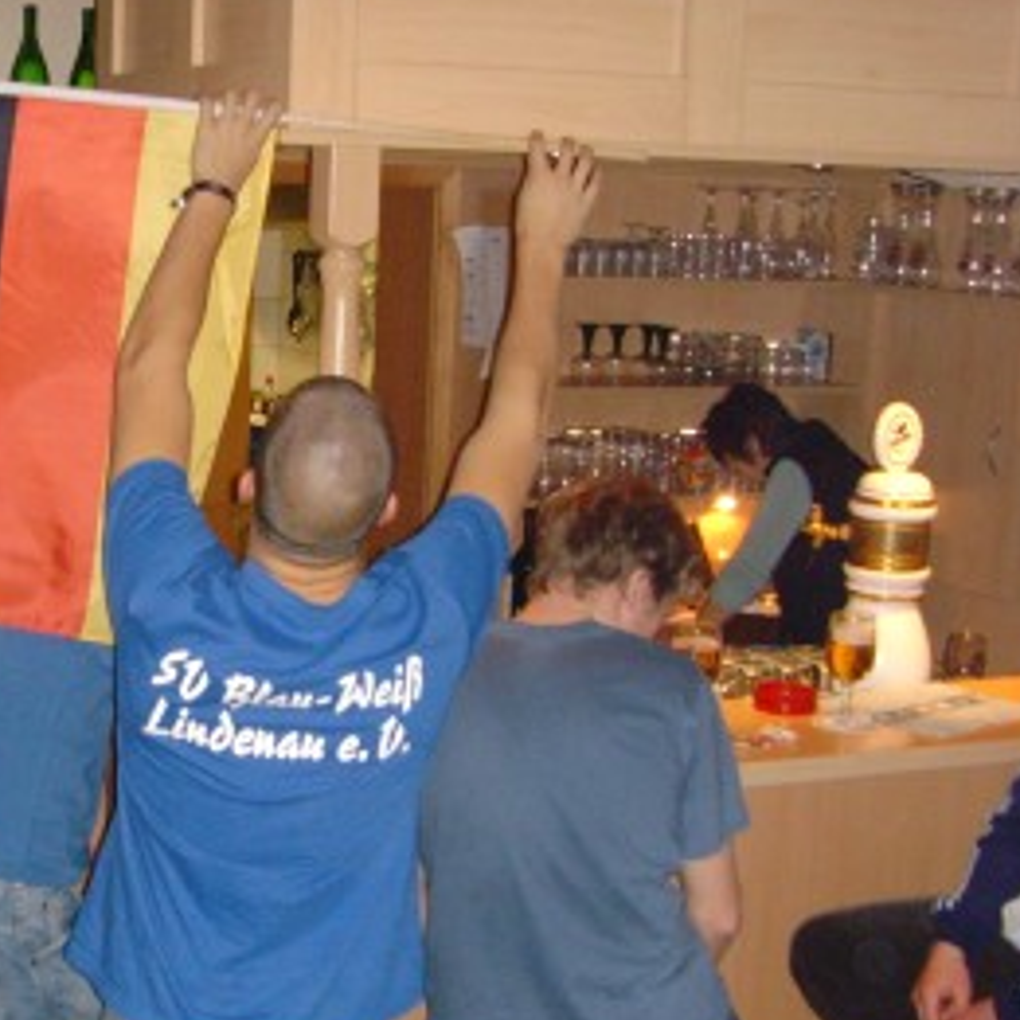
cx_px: 164
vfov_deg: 26.0
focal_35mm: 66
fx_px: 2200
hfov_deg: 25.5
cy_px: 616
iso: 320
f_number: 3.5
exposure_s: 1/45
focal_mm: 6.6
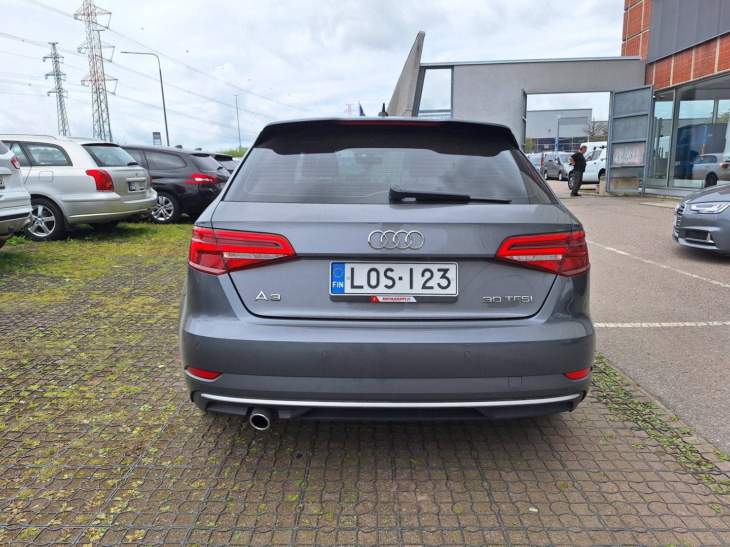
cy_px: 274
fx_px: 485
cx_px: 365
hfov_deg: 73.9
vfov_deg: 58.9
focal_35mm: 23
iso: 40
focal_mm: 5.54
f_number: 1.8
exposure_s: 1/1770
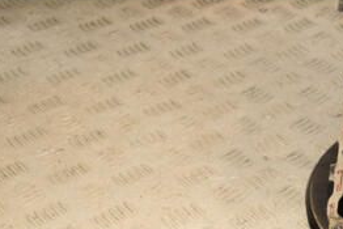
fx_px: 1049
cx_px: 365
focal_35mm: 110
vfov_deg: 12.4
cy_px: 166
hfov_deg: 18.0
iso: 800
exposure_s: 1/200
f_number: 7.1
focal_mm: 32
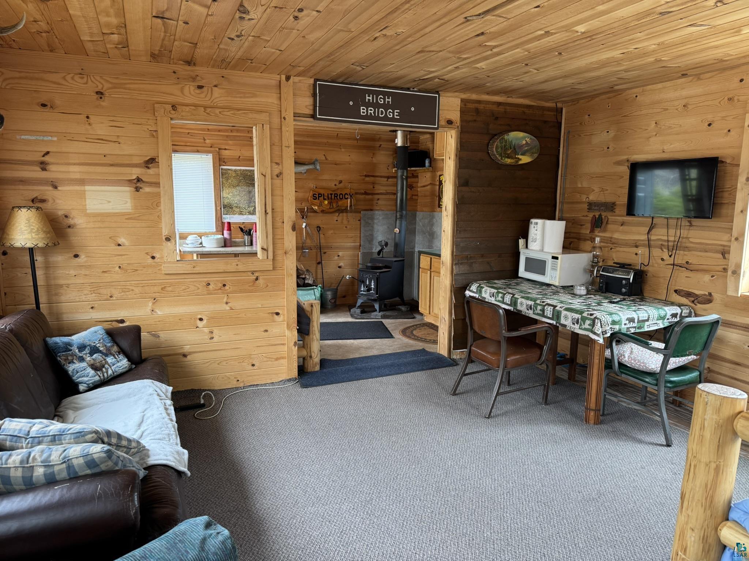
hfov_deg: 71.6
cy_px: 280
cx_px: 374
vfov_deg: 56.8
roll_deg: +0.3
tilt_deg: -10.7
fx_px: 519
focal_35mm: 24
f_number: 1.78
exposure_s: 1/121
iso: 200
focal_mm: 6.76
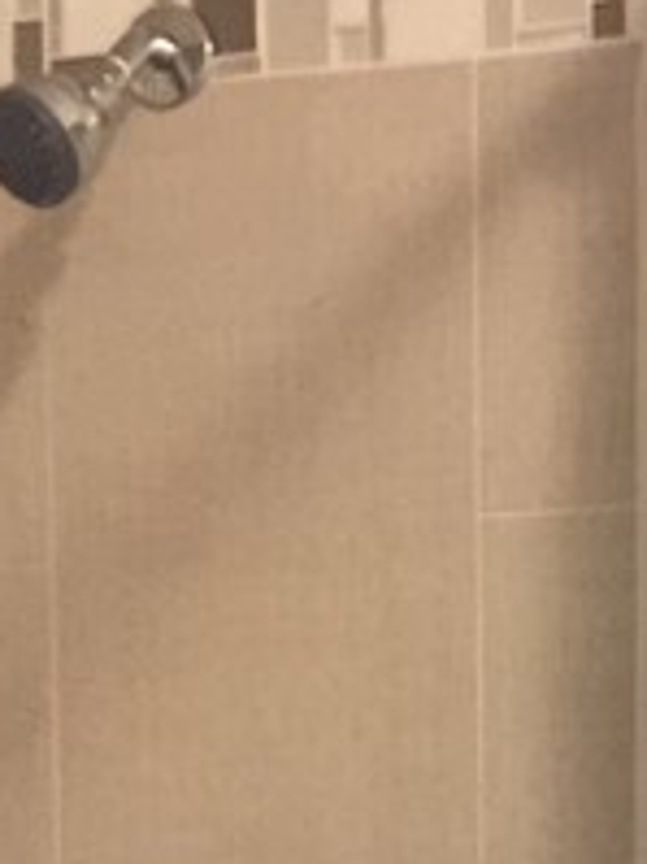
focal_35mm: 149
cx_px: 1033
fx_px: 3717
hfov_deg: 9.6
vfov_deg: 11.9
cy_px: 1715
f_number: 2.2
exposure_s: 1/15
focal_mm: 4.15
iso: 125
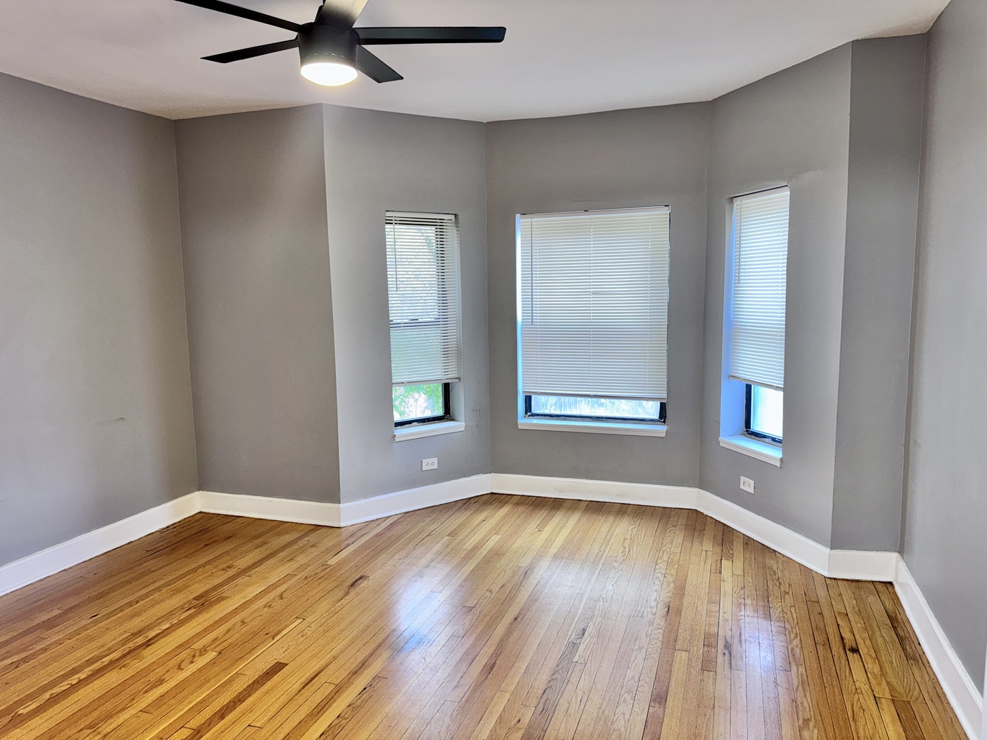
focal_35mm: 24
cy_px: 370
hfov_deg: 71.6
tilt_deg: -7.8
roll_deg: +0.8
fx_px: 684
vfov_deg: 56.8
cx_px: 494
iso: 64
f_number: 1.78
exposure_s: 1/24
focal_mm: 6.76
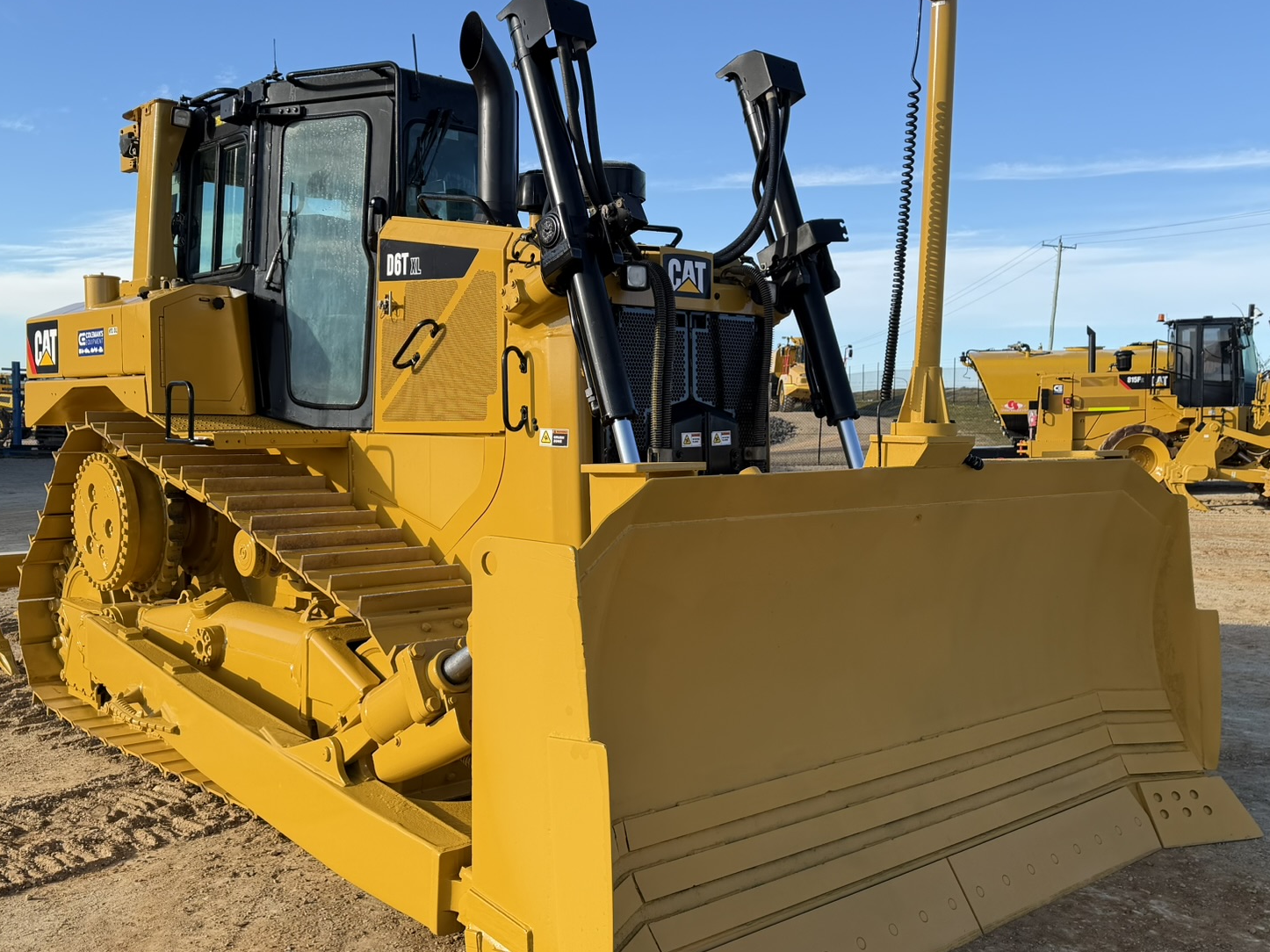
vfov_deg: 41.8
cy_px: 508
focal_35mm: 34
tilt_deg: -4.1
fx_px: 1247
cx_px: 551
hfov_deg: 53.8
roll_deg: -1.5
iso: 80
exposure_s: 1/1812
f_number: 1.78
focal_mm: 6.76
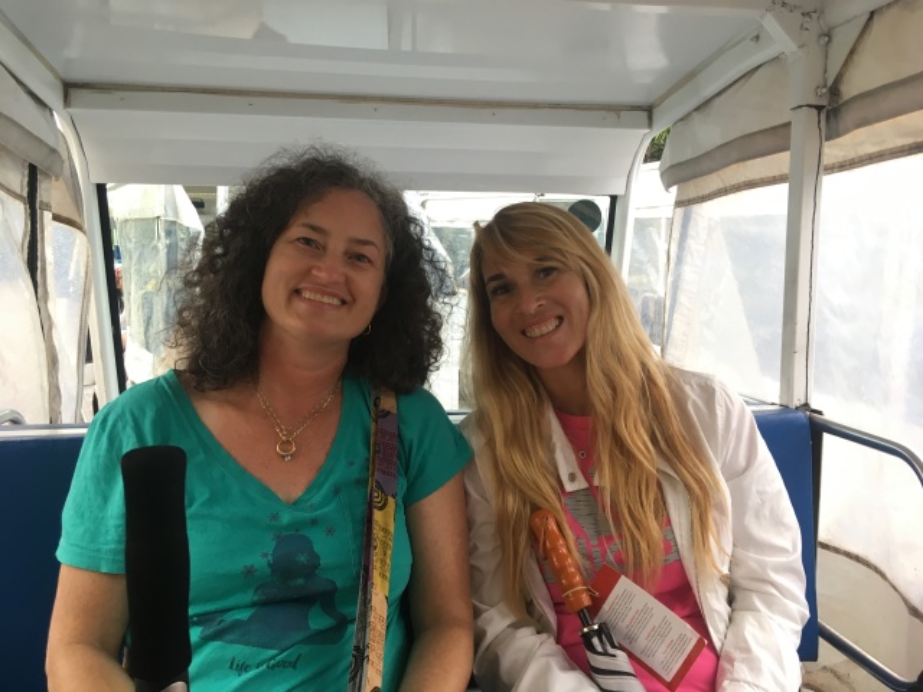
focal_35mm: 29
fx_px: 773
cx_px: 462
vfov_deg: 48.2
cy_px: 346
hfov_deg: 61.7
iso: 50
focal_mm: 4.15
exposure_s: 1/30
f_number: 2.2
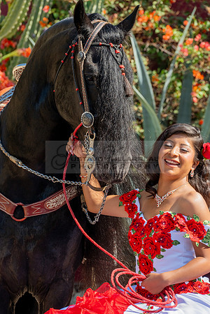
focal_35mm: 260
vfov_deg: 7.9
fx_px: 2275
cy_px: 157
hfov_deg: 5.3
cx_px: 105
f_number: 11
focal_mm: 260
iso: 250
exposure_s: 1/200
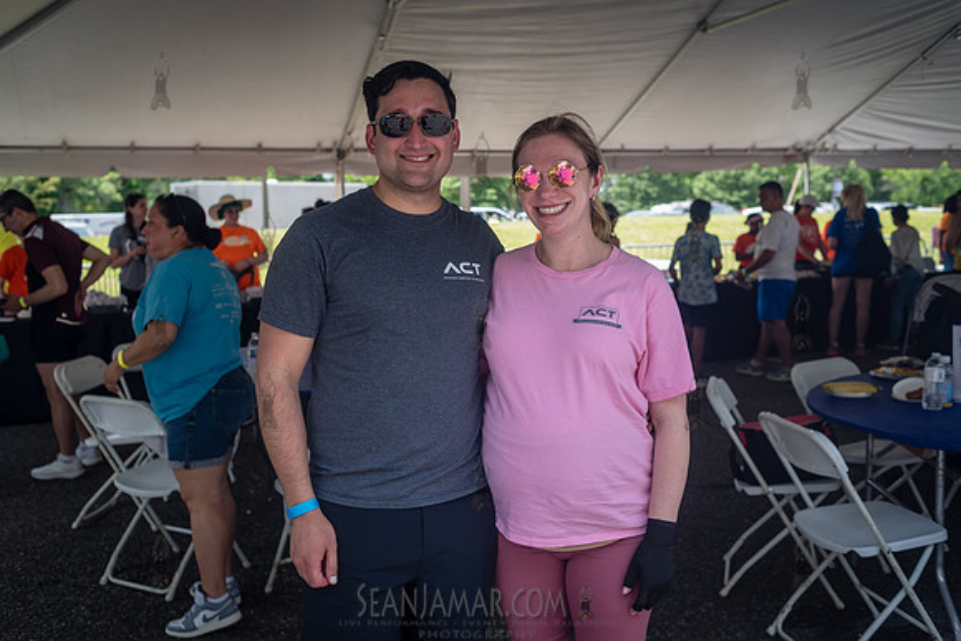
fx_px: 934
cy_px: 320
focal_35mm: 35
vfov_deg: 37.9
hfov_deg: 54.4
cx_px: 480
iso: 200
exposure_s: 1/500
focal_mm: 35
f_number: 4
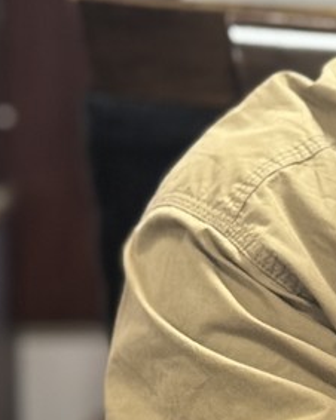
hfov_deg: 7.0
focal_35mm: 212
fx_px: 2638
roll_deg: -0.3
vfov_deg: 9.1
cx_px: 679
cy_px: 99
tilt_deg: -3.7
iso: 320
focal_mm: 6.76
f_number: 1.78
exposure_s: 1/40
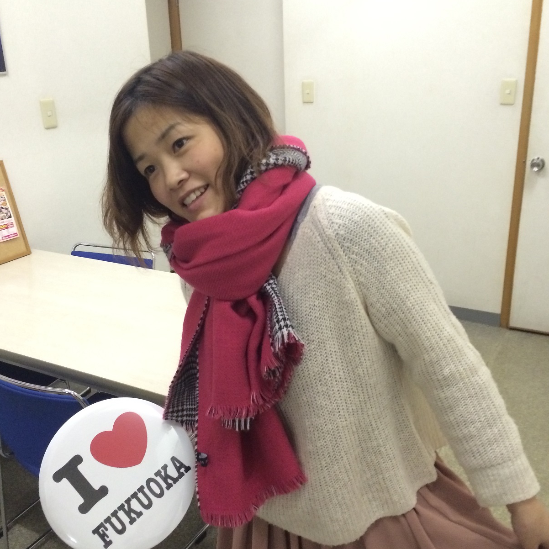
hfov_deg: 46.0
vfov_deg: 46.0
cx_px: 271
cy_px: 287
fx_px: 646
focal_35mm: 36
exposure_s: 1/30
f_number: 2.2
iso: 320
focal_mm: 4.12
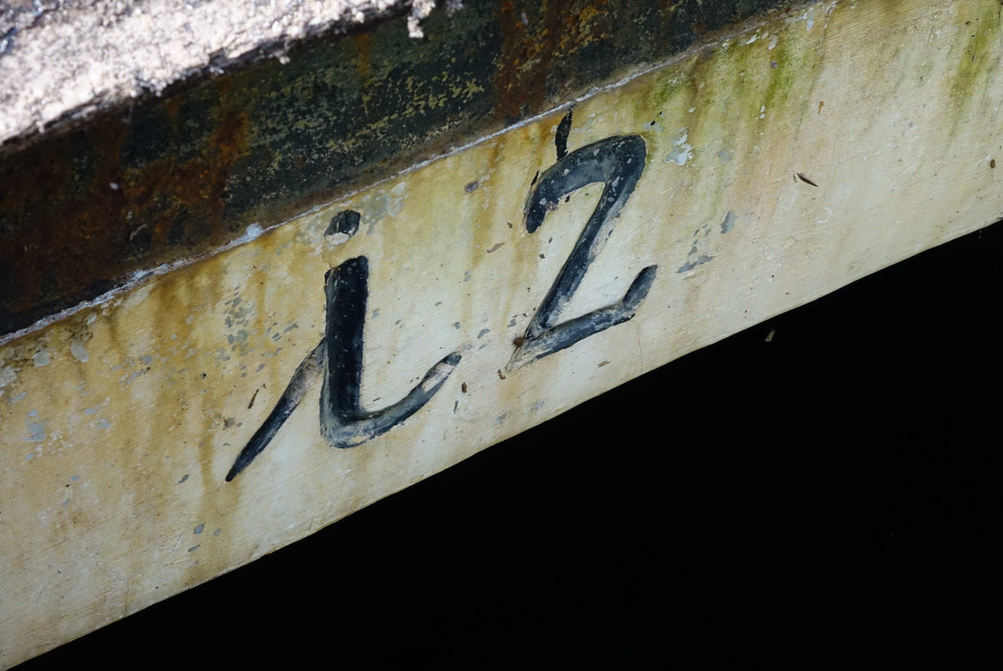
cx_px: 502
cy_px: 336
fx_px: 3513
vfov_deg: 10.9
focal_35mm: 126
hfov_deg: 16.2
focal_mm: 46.21
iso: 1000
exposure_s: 1/200
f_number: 8
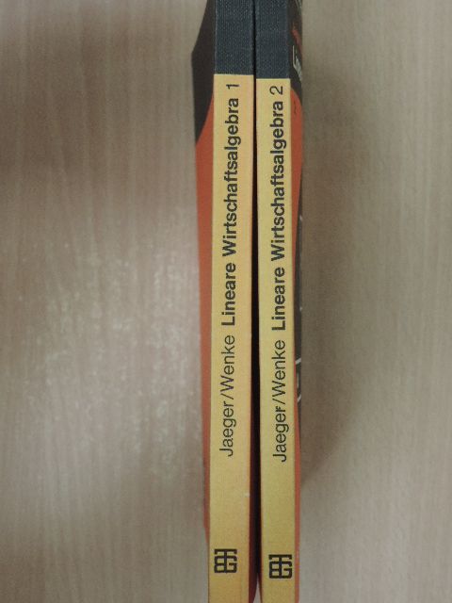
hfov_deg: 26.6
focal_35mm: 55
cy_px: 302
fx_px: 958
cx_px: 226
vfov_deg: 34.9
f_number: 3.7
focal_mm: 9.8
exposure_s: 1/20
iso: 400
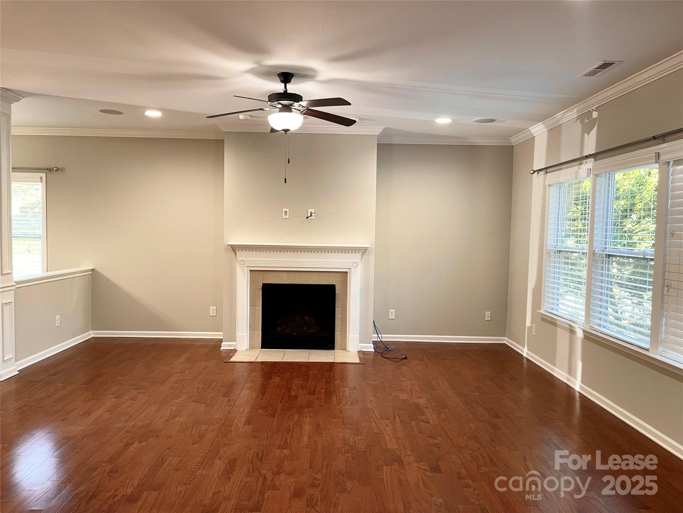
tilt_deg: -4.1
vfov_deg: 54.9
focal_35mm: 25
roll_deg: -0.9
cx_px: 342
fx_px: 493
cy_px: 256
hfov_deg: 69.4
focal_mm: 5.1
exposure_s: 1/60
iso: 100
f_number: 1.6
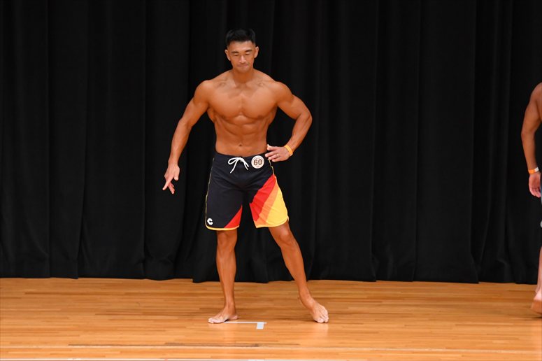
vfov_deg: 4.8
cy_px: 180
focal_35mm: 285
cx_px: 271
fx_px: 4289
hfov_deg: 7.2
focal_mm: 190
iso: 4000
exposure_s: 1/400
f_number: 5.6
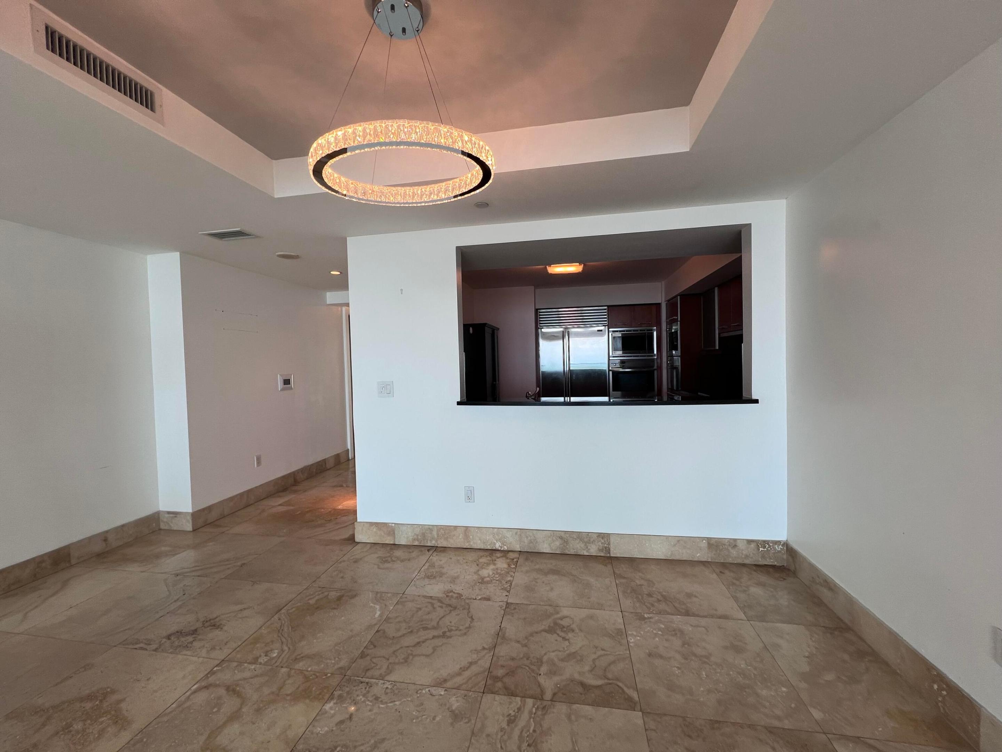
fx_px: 376
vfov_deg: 89.9
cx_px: 501
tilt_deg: -1.0
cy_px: 376
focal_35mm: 13
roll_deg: +1.9
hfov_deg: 106.2
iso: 50
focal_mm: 1.57
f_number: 1.8
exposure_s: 1/120
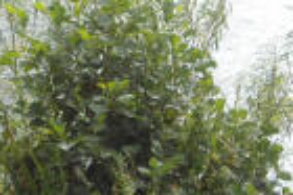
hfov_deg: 12.3
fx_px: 1301
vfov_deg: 8.6
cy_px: 106
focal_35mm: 160
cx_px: -129
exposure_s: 1/500
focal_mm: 6.7
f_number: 3.2
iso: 80
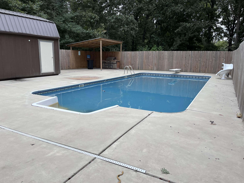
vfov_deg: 53.1
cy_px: 92
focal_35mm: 26
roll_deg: -0.9
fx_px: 183
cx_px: 122
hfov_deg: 67.3
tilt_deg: -10.5
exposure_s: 1/2137
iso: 50
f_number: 1.6
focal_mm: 5.1
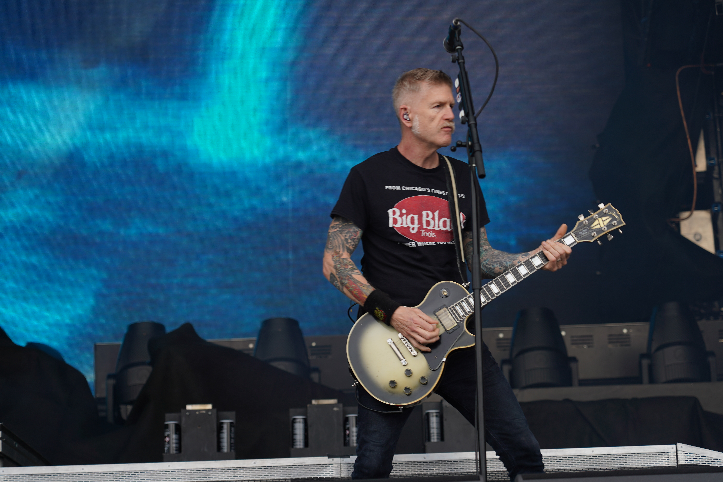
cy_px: 241
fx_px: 2109
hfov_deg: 19.5
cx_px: 362
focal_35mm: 105
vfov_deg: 13.0
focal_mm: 105
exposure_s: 1/200
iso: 100
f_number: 4.5
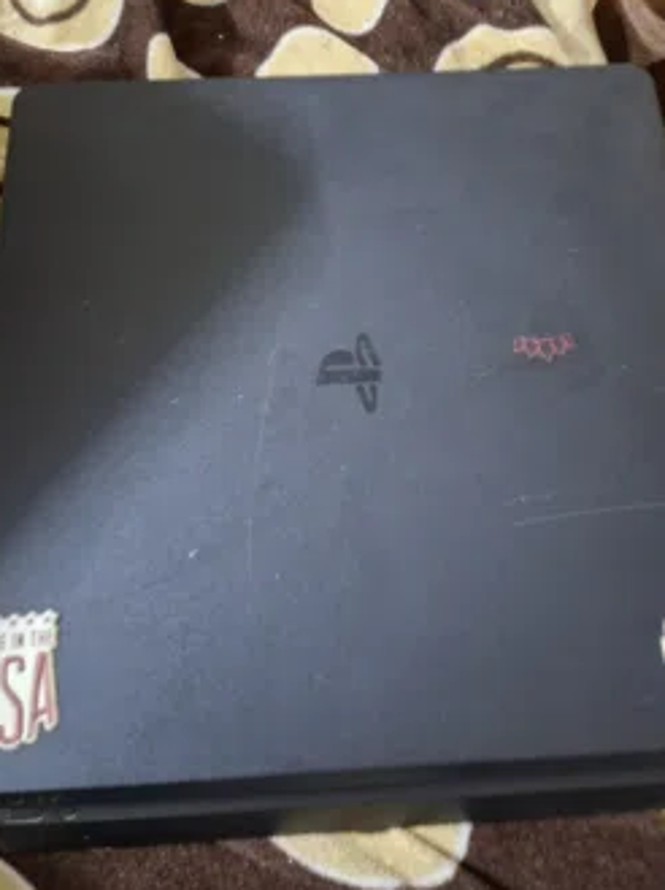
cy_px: 419
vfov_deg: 63.5
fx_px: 719
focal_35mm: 28
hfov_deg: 49.7
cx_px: 335
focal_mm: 5.54
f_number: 1.8
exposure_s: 1/20
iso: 800
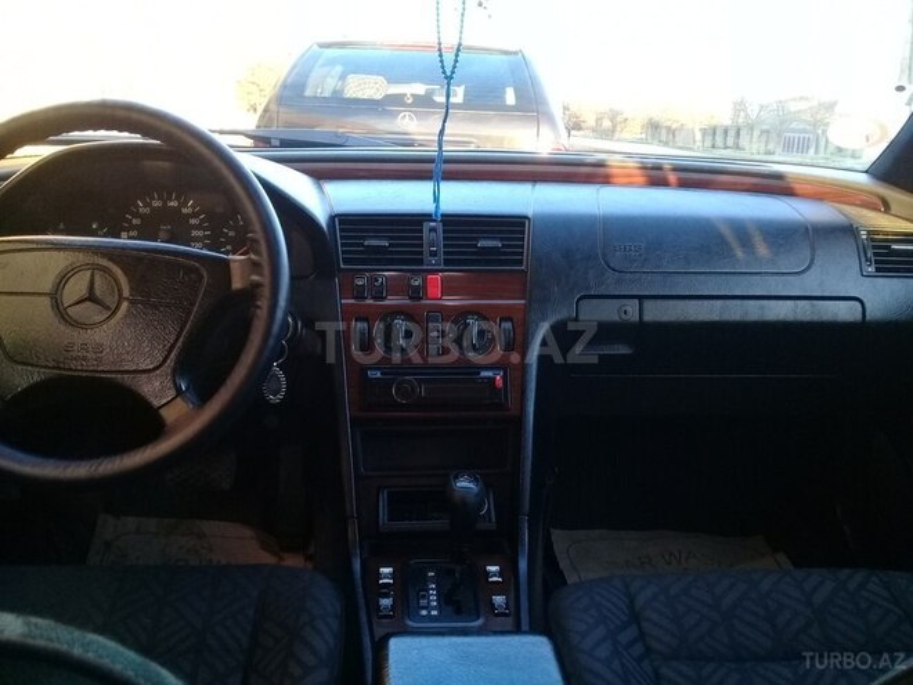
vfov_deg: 45.4
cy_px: 342
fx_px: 818
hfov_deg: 58.4
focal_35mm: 31
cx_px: 456
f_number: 2.2
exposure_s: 1/33
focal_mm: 3.3
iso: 160
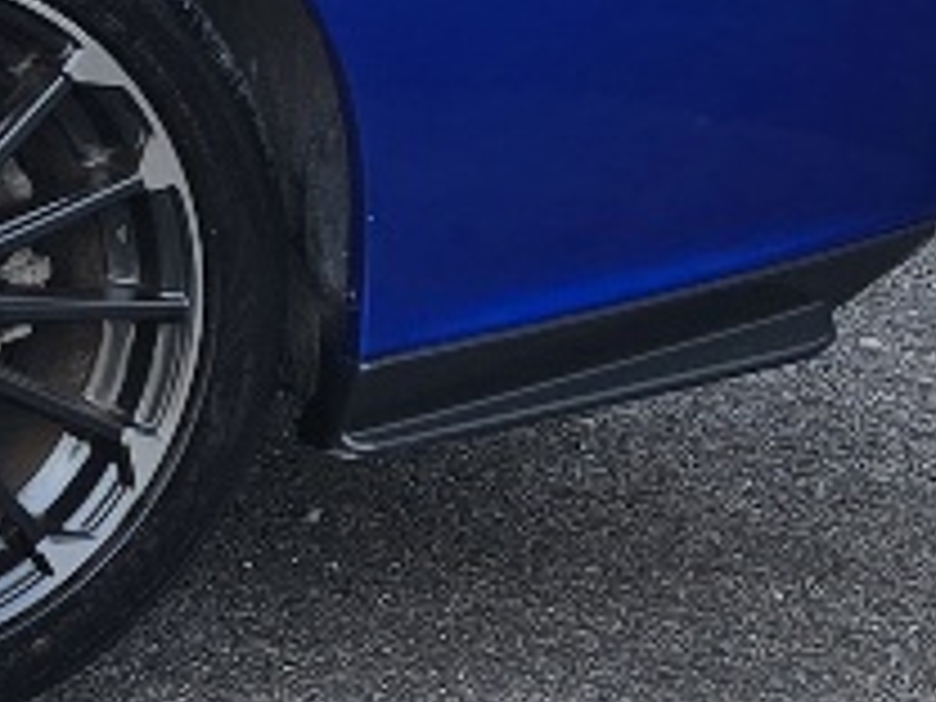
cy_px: -45
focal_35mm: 177
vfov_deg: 8.3
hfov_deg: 8.7
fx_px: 4786
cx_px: -2088
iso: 12
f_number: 1.7
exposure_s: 1/263
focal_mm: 6.3
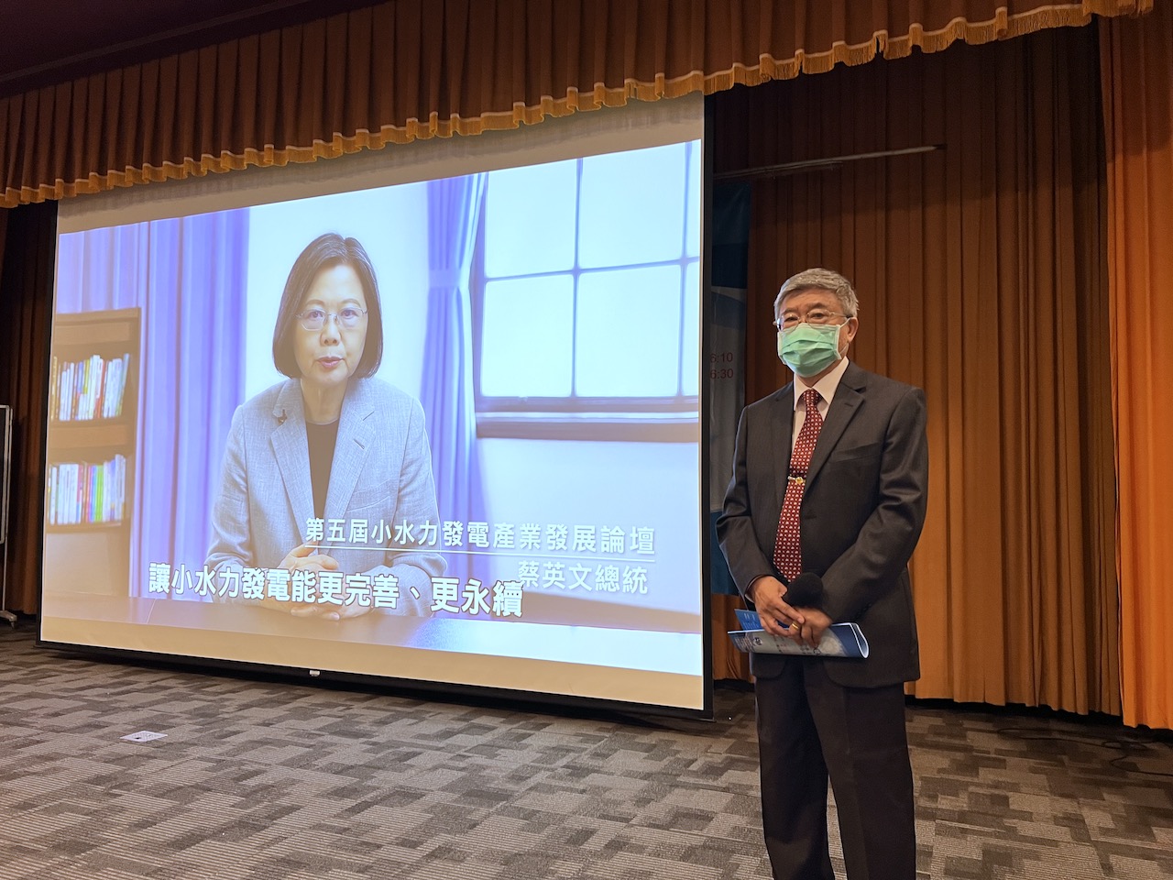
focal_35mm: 26
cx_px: 586
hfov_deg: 67.3
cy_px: 440
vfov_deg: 53.1
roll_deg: -1.2
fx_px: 881
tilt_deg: +2.7
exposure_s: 1/60
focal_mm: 5.7
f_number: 1.5
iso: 80
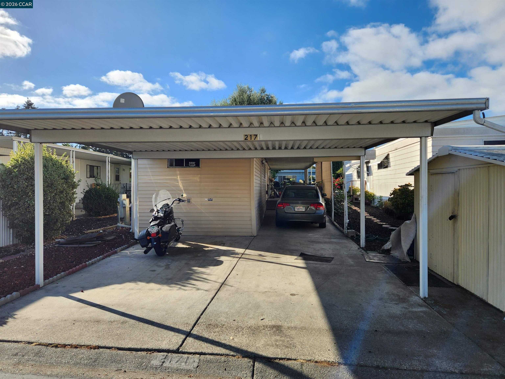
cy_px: 190
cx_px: 252
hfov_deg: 73.9
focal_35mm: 23
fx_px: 336
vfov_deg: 58.9
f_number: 1.8
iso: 20
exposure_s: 1/1365
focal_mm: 5.4
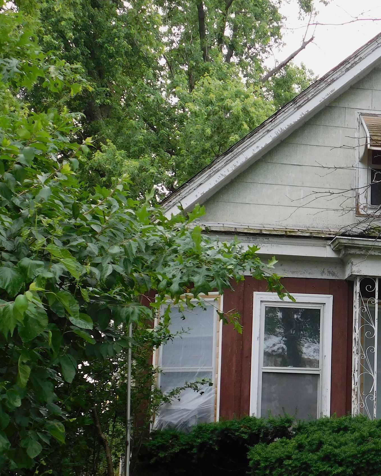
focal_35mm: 64
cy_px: 314
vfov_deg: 29.4
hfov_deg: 23.2
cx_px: 351
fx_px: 902
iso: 125
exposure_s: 1/320
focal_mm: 6.3
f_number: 3.5
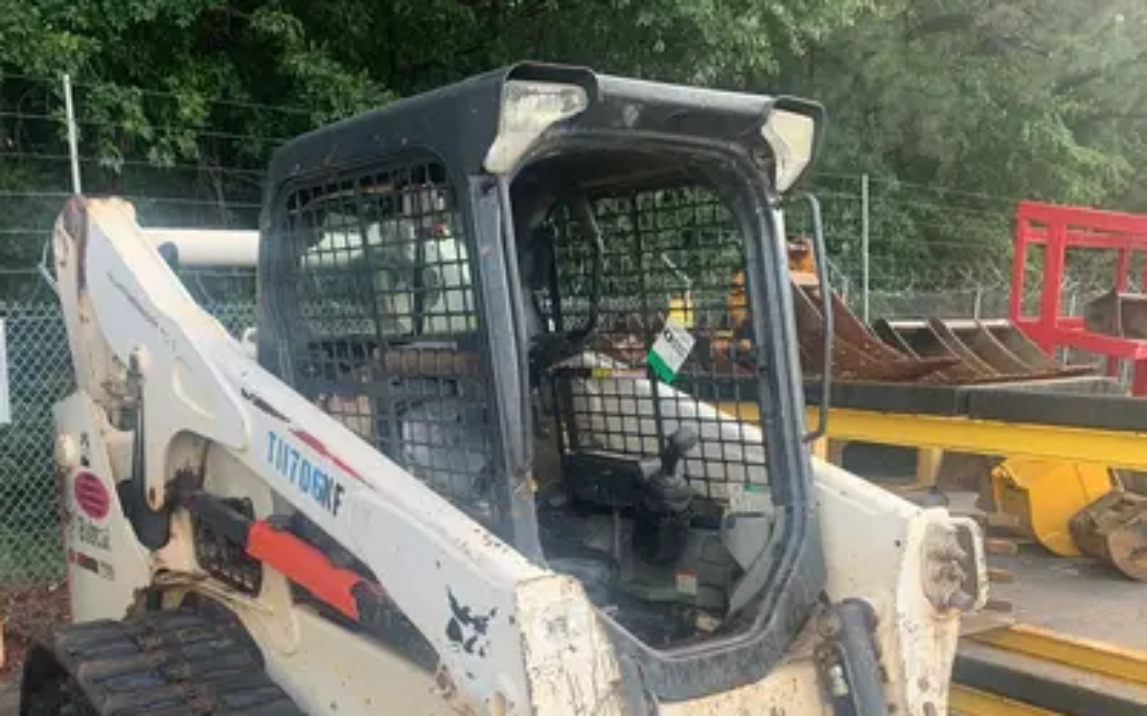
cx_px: 489
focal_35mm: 38
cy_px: 588
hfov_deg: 51.4
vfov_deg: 32.5
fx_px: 1187
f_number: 1.8
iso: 25
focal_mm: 4.25
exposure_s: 1/122
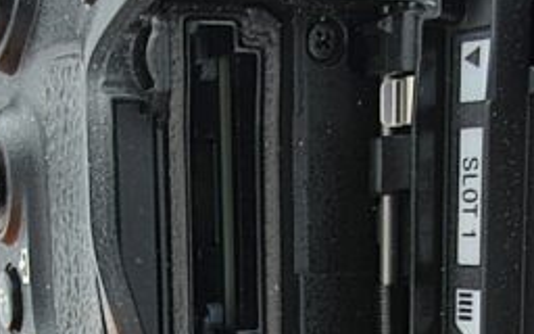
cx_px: 273
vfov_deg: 25.2
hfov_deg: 39.6
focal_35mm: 51
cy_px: 222
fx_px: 742
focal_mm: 1.83
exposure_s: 1/50
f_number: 2
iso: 141
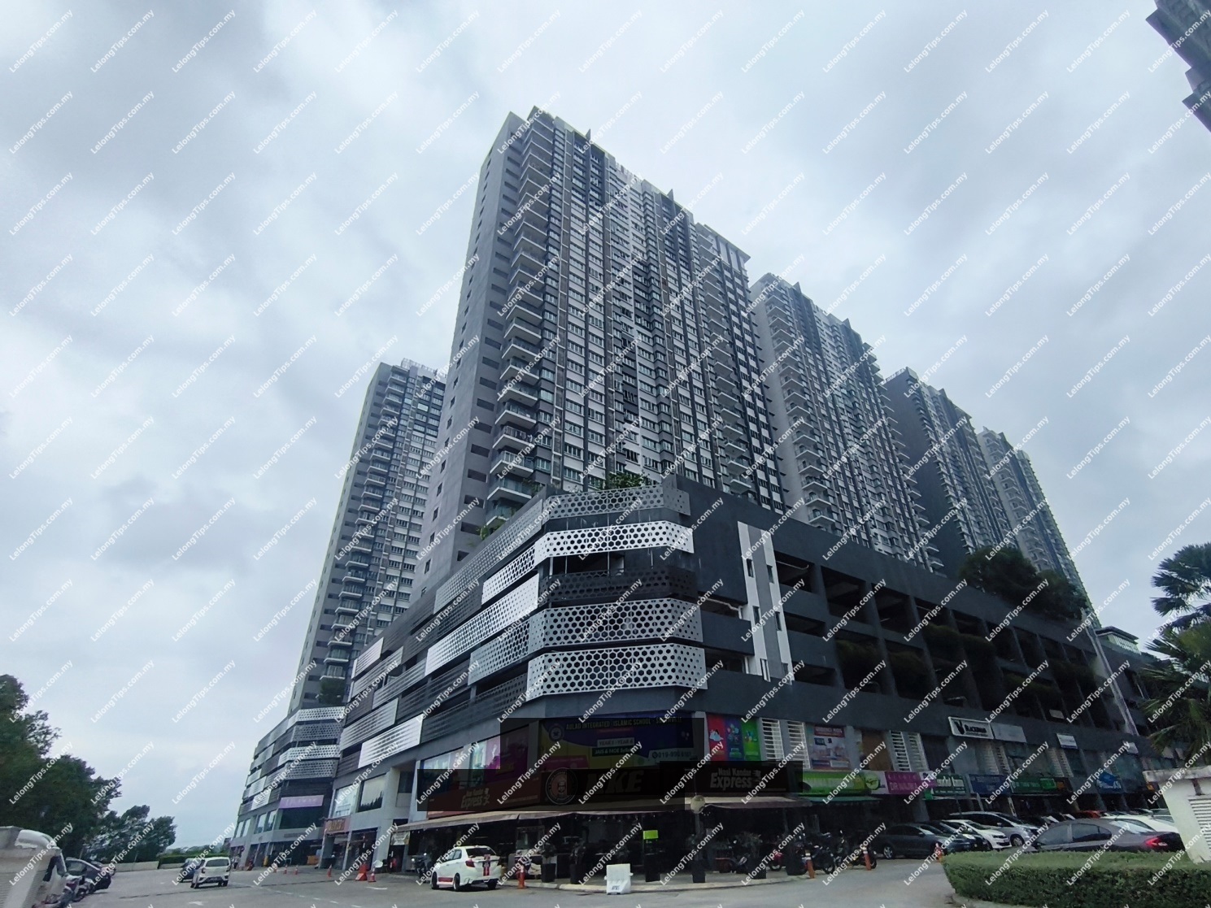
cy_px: 454
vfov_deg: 81.8
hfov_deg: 98.2
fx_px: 525
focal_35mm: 15
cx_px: 606
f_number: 2.2
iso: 50
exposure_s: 1/3922
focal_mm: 1.65
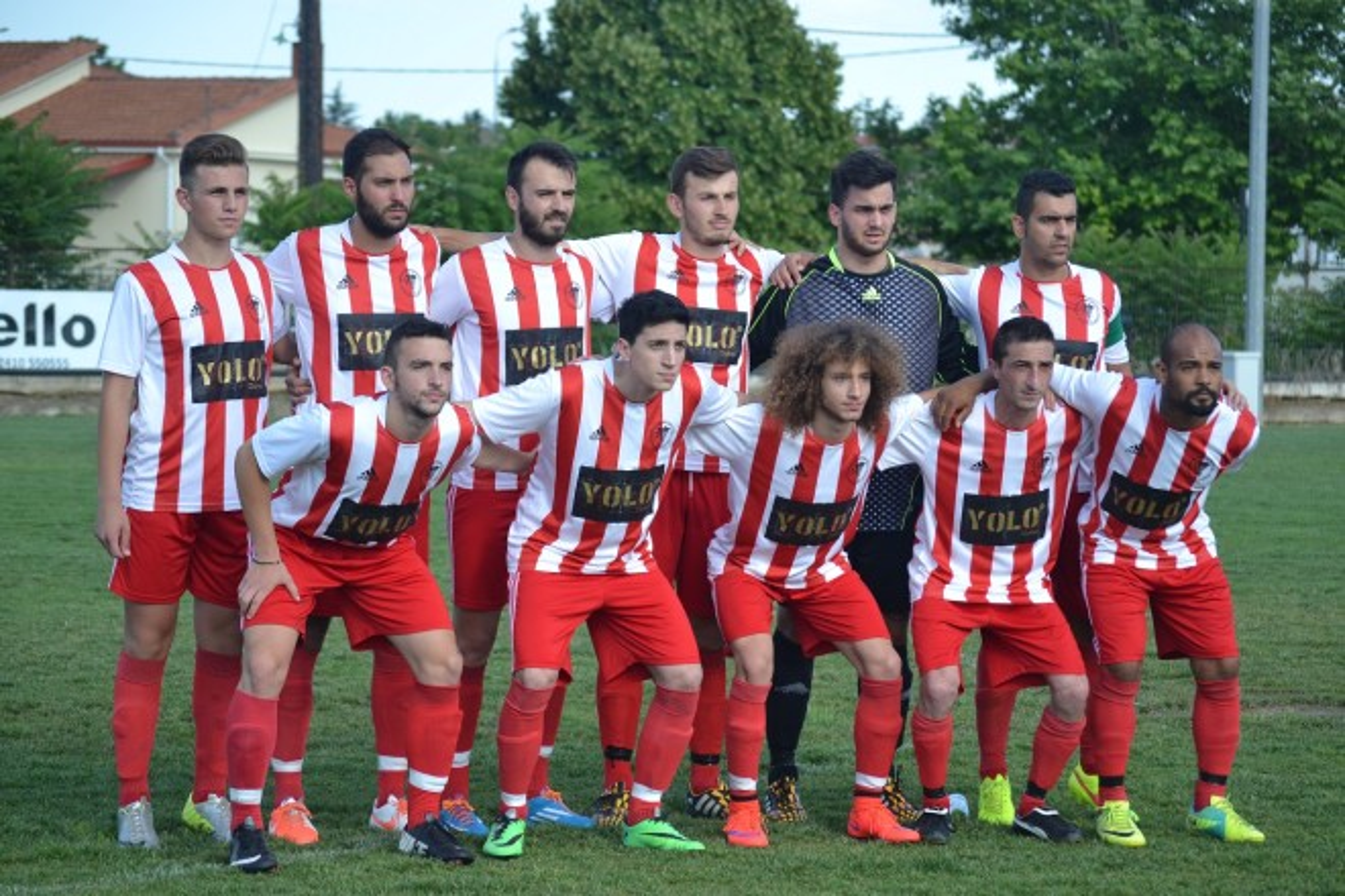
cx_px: 672
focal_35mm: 123
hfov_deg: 16.7
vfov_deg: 11.1
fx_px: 4595
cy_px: 448
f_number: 4.5
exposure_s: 1/1000
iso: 400
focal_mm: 82
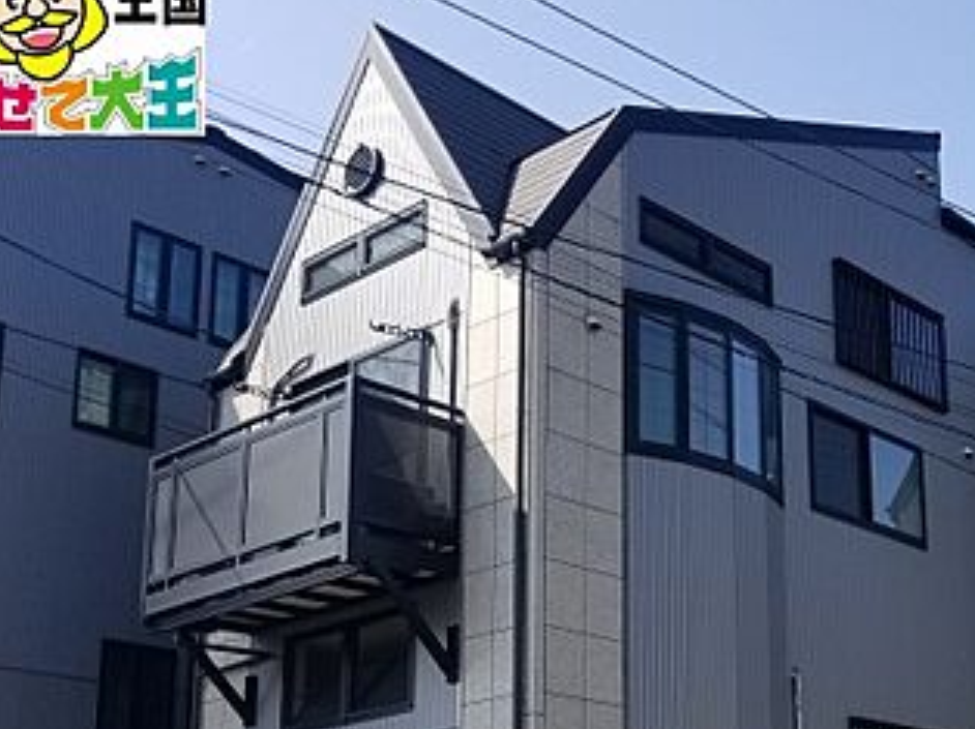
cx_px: 866
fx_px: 1492
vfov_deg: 26.7
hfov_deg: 34.3
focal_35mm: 53
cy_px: 627
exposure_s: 1/1548
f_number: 1.7
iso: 50
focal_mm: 4.25
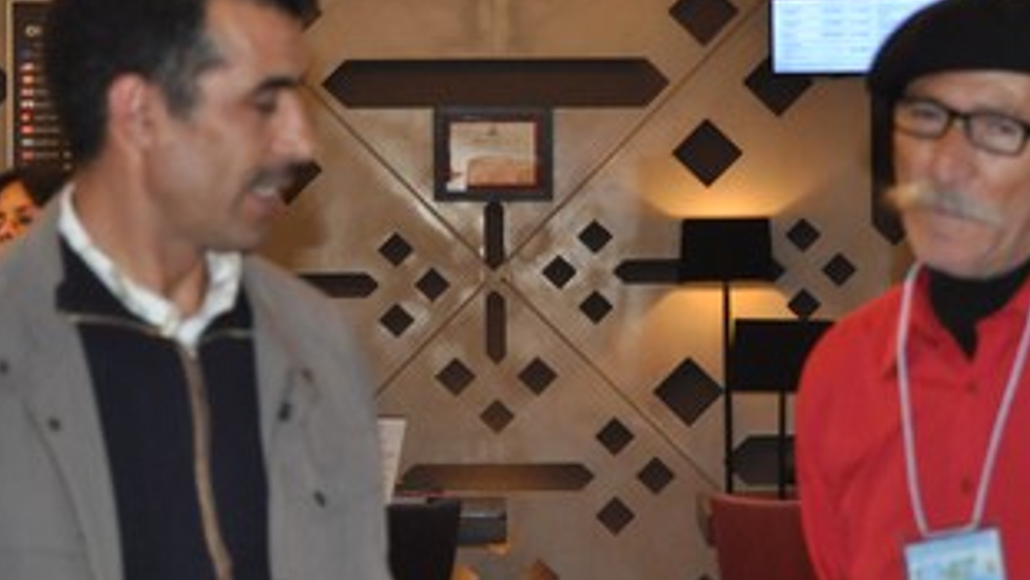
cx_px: 669
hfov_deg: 12.8
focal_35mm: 168
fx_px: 4589
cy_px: 366
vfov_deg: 7.2
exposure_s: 1/60
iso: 800
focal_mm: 52
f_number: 5.6
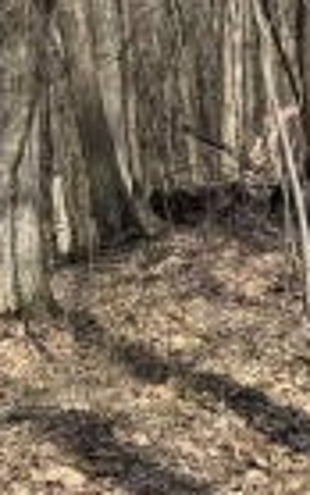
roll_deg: +0.4
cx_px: 583
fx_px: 1647
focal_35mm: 122
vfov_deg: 16.4
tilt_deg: -12.3
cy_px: -93
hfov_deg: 10.1
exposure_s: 1/2331
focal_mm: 6.76
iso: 80
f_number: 1.78
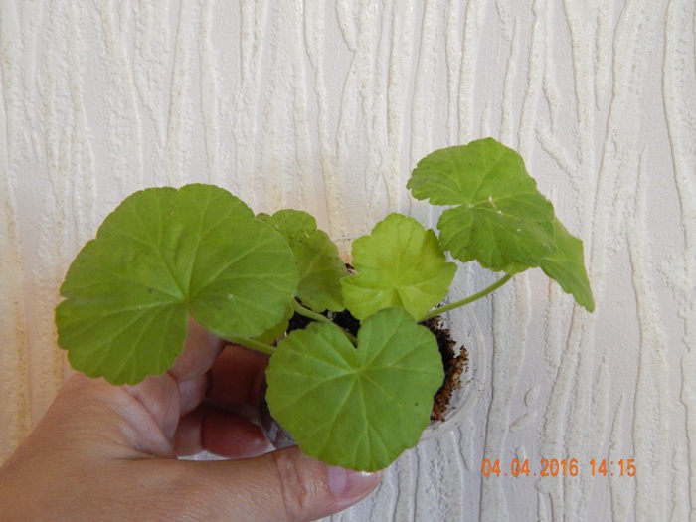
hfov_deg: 58.4
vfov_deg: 45.4
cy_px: 261
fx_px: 623
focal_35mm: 31
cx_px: 348
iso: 400
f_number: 3.2
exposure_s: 1/25
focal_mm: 5.6
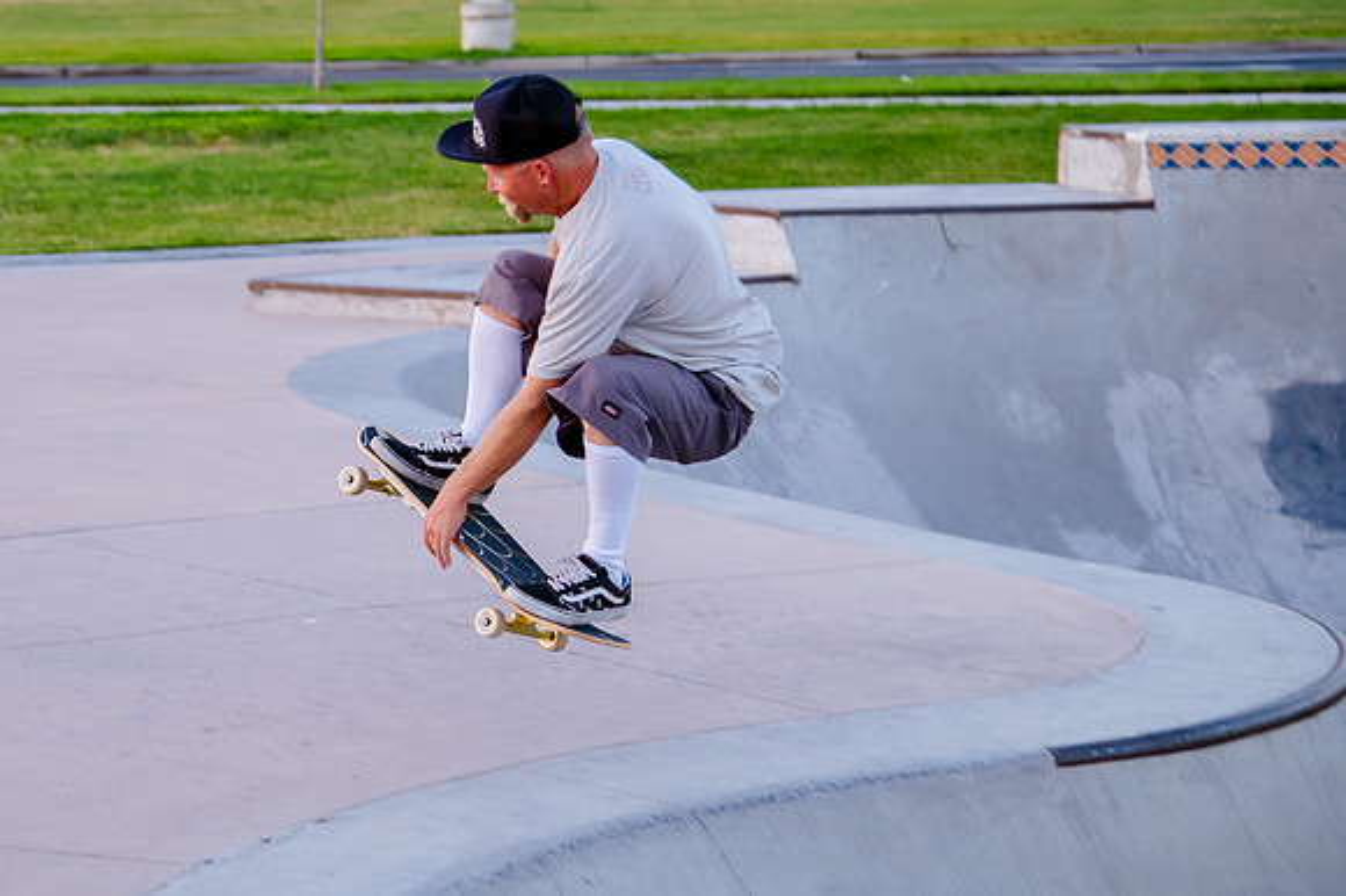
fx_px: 4034
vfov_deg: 12.7
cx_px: 280
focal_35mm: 108
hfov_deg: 18.8
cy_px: 305
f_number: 4
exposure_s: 1/320
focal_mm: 65
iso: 1250
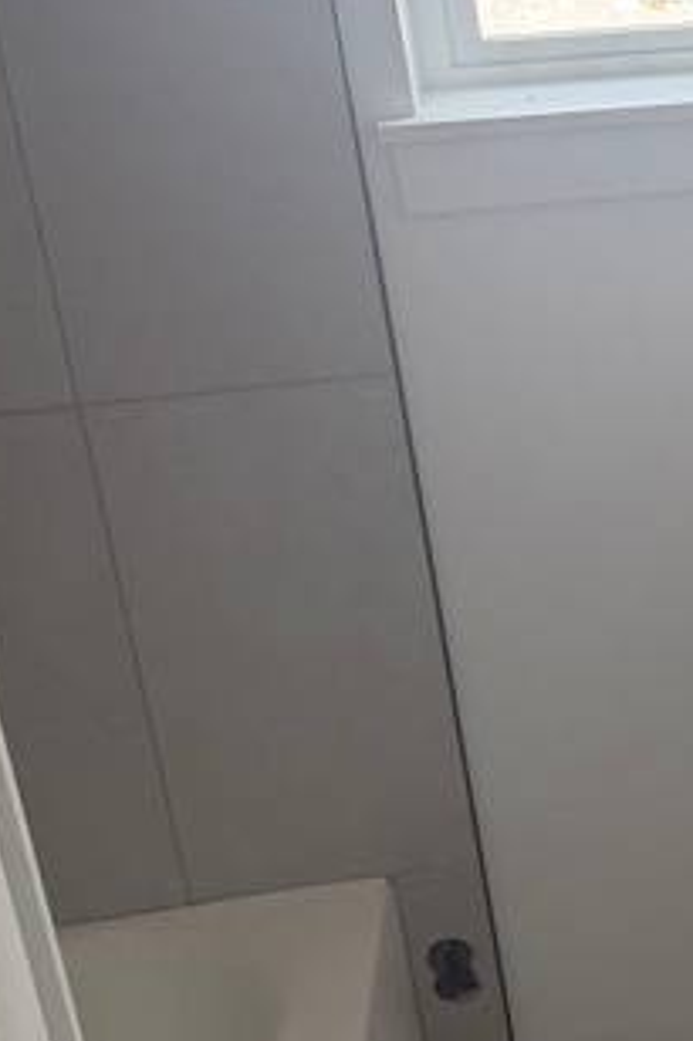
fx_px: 2399
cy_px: 392
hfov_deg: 13.8
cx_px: 1413
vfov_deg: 24.4
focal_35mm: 83
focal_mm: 6.76
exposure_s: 1/175
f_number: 1.78
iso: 64
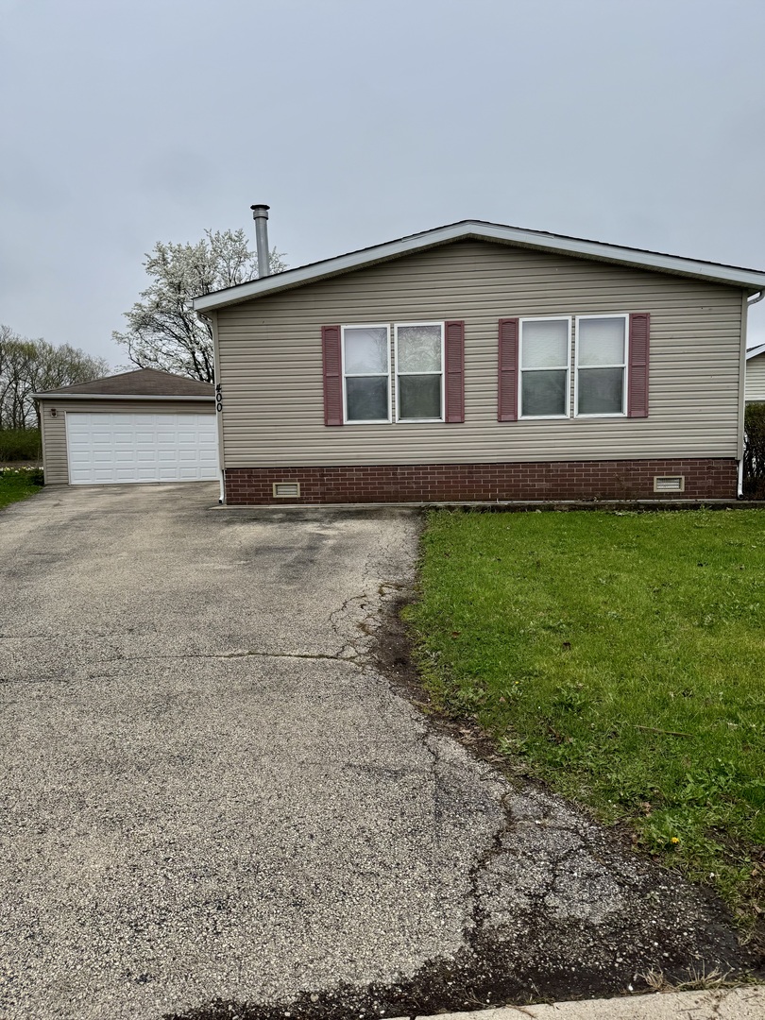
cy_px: 510
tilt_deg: -5.7
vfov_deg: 71.6
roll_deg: +1.2
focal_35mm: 24
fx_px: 707
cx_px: 382
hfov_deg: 56.8
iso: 80
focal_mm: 6.76
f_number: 1.78
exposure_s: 1/5348
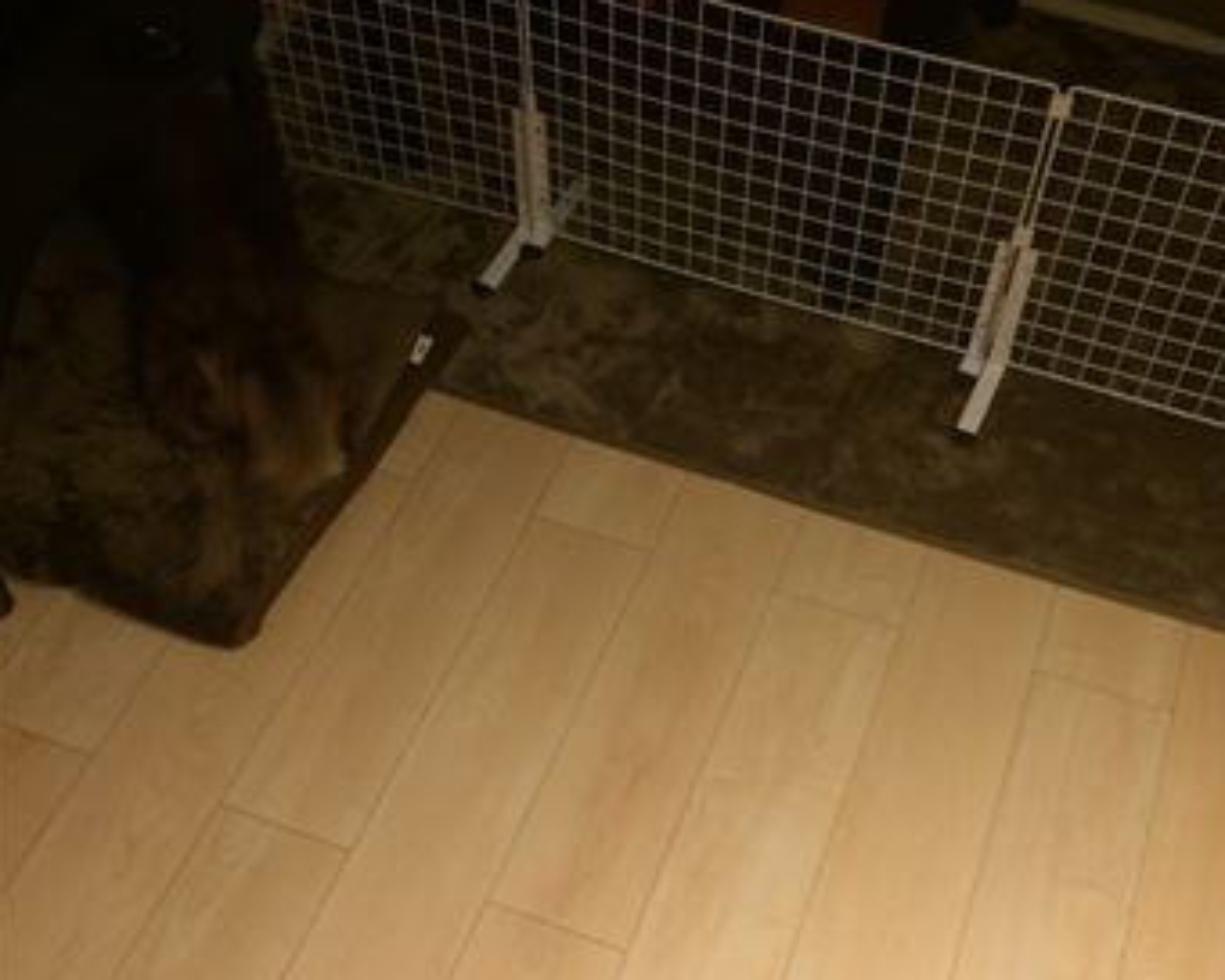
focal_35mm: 40
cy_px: 612
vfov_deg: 37.1
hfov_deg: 45.8
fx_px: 1450
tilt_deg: -55.4
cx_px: 641
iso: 200
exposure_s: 1/30
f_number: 2.2
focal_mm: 4.15
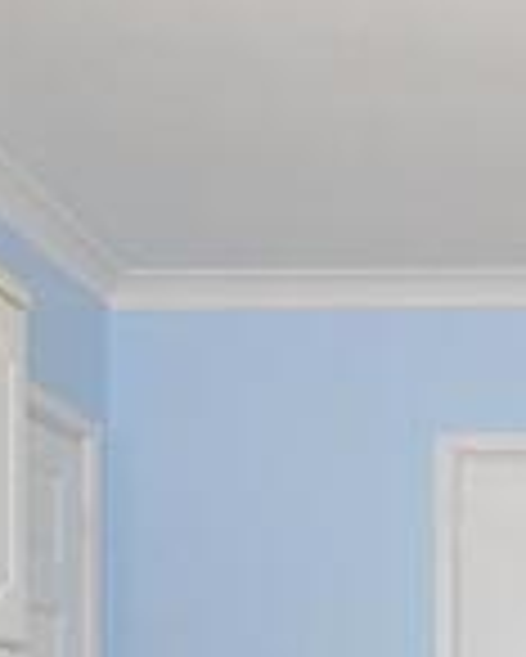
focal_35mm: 63
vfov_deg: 27.6
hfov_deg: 22.8
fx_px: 1225
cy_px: 711
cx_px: 584
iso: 640
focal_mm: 10
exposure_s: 1/125
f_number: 6.3
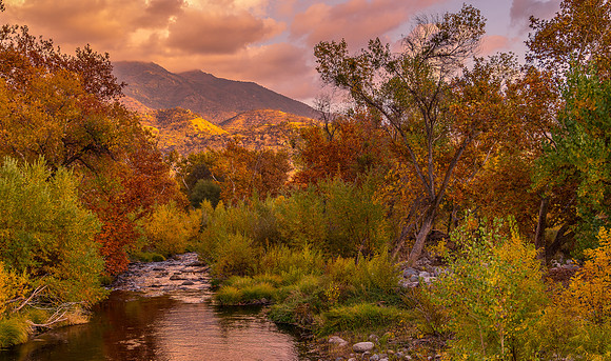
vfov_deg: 26.8
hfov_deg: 43.5
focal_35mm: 46
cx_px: 230
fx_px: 759
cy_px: 199
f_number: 5
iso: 100
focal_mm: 33
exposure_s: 1/80
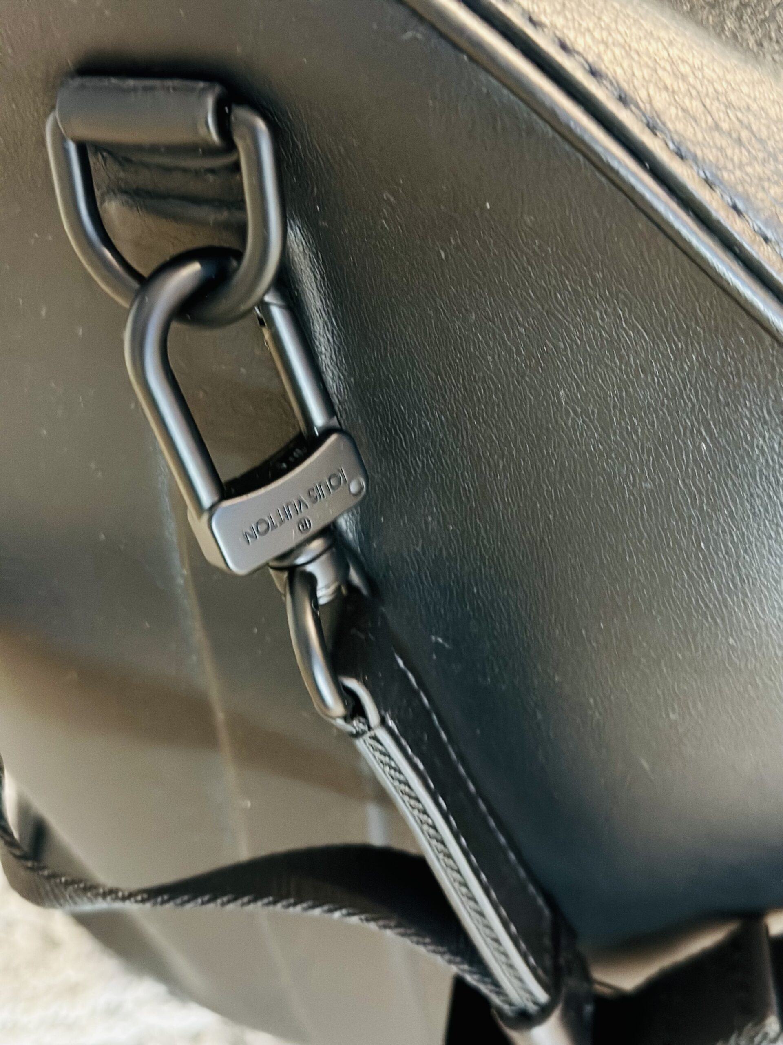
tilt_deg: -47.7
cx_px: 392
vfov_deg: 39.7
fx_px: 1448
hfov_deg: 30.3
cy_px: 522
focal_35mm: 48
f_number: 1.78
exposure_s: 1/24
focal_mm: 6.86
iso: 800
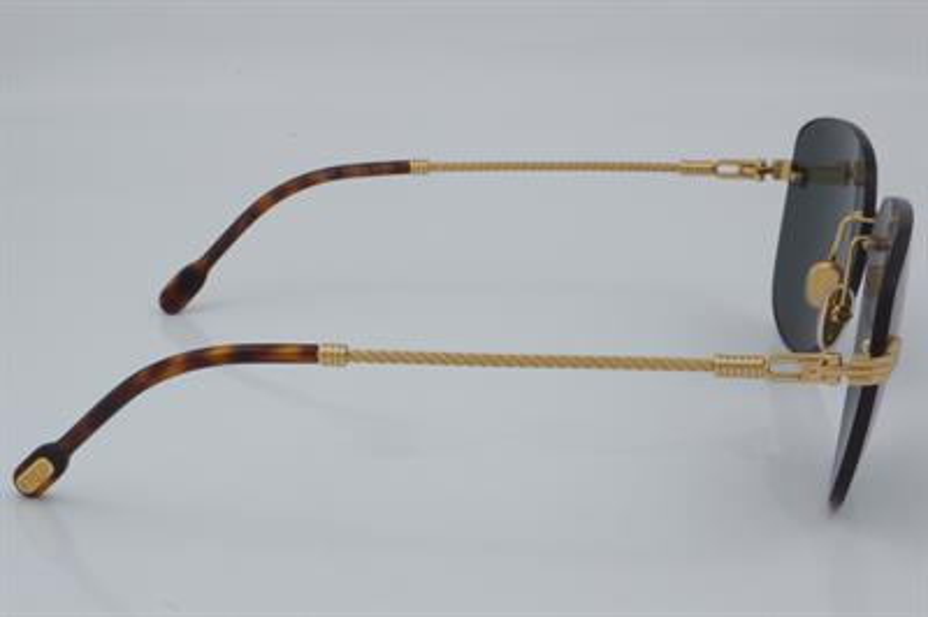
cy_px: 308
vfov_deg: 18.2
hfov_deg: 27.0
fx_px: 1932
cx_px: 464
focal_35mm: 75
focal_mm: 50
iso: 100
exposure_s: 1/4
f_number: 32
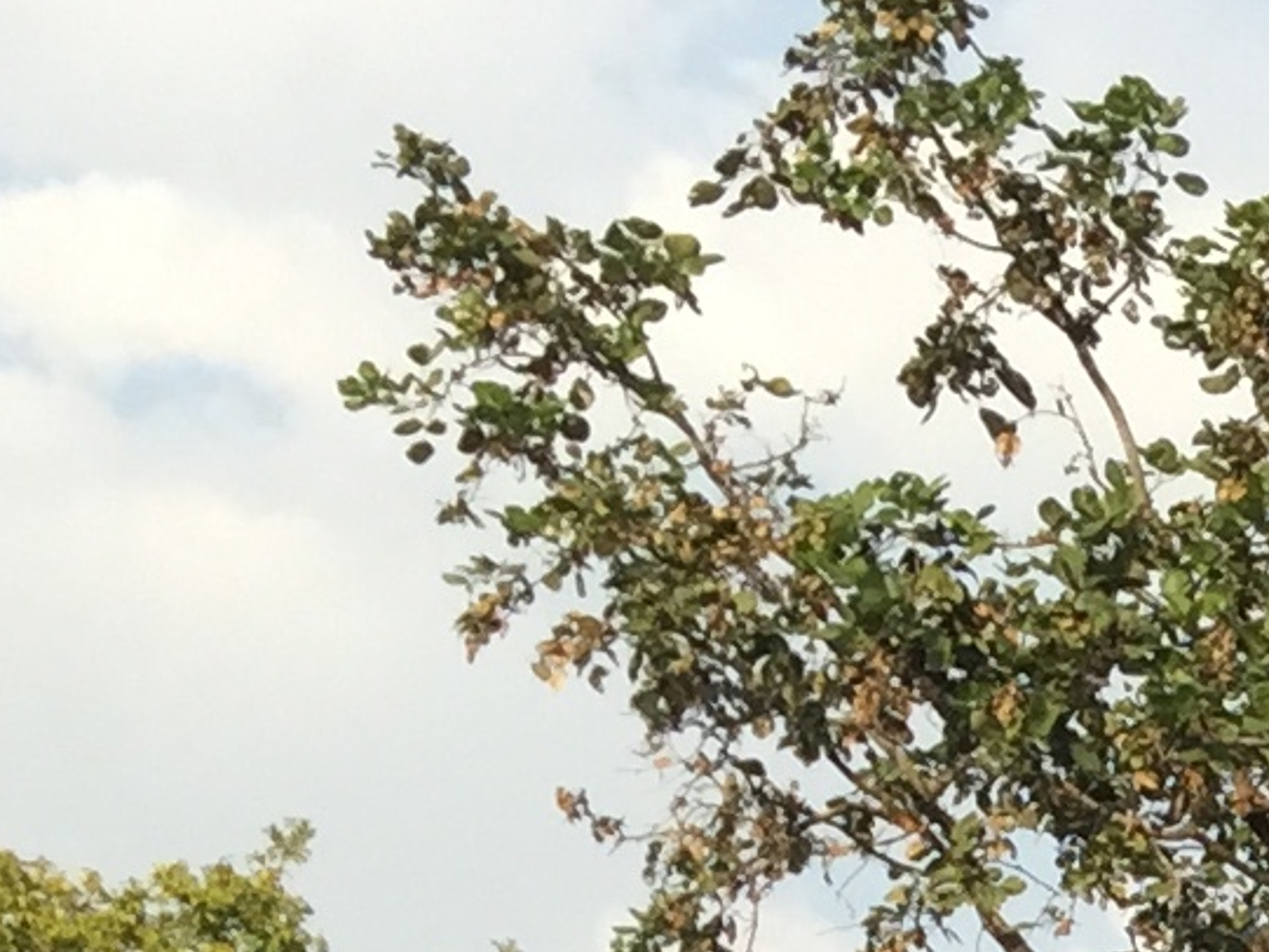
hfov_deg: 10.0
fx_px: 6417
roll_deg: -0.8
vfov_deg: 7.7
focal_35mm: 175
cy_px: 2605
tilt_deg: +2.1
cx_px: 2974
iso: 32
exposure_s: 1/670
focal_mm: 4.15
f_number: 2.2
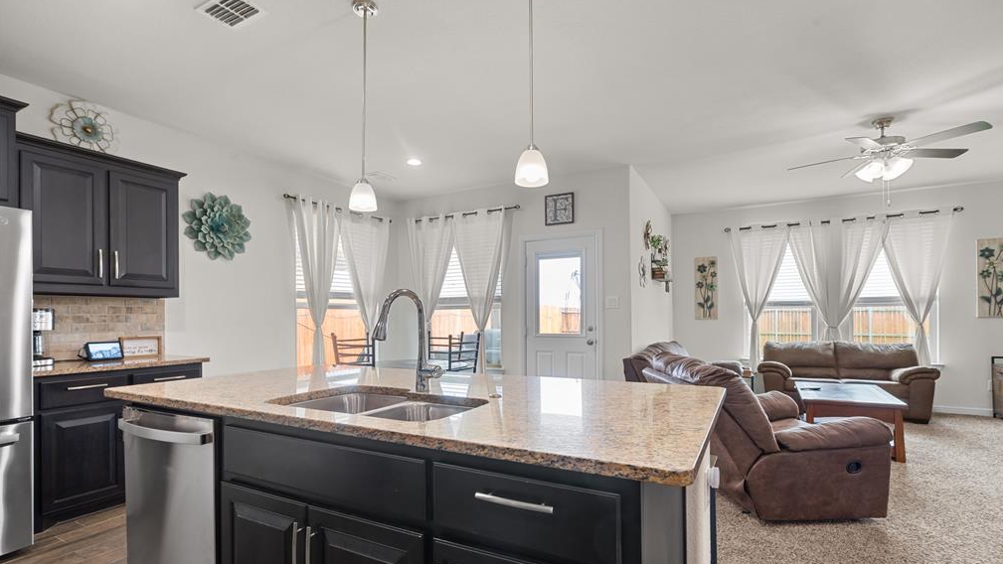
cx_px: 504
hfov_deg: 95.9
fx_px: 452
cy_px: 326
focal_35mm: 17
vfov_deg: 63.6
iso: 250
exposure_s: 1/3
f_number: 8
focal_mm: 16
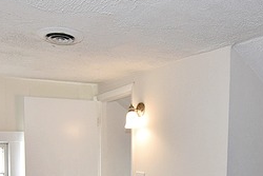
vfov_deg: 30.3
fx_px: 309
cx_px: 141
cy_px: 159
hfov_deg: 46.1
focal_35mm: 42
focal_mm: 11
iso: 800
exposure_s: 1/125
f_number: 5.6
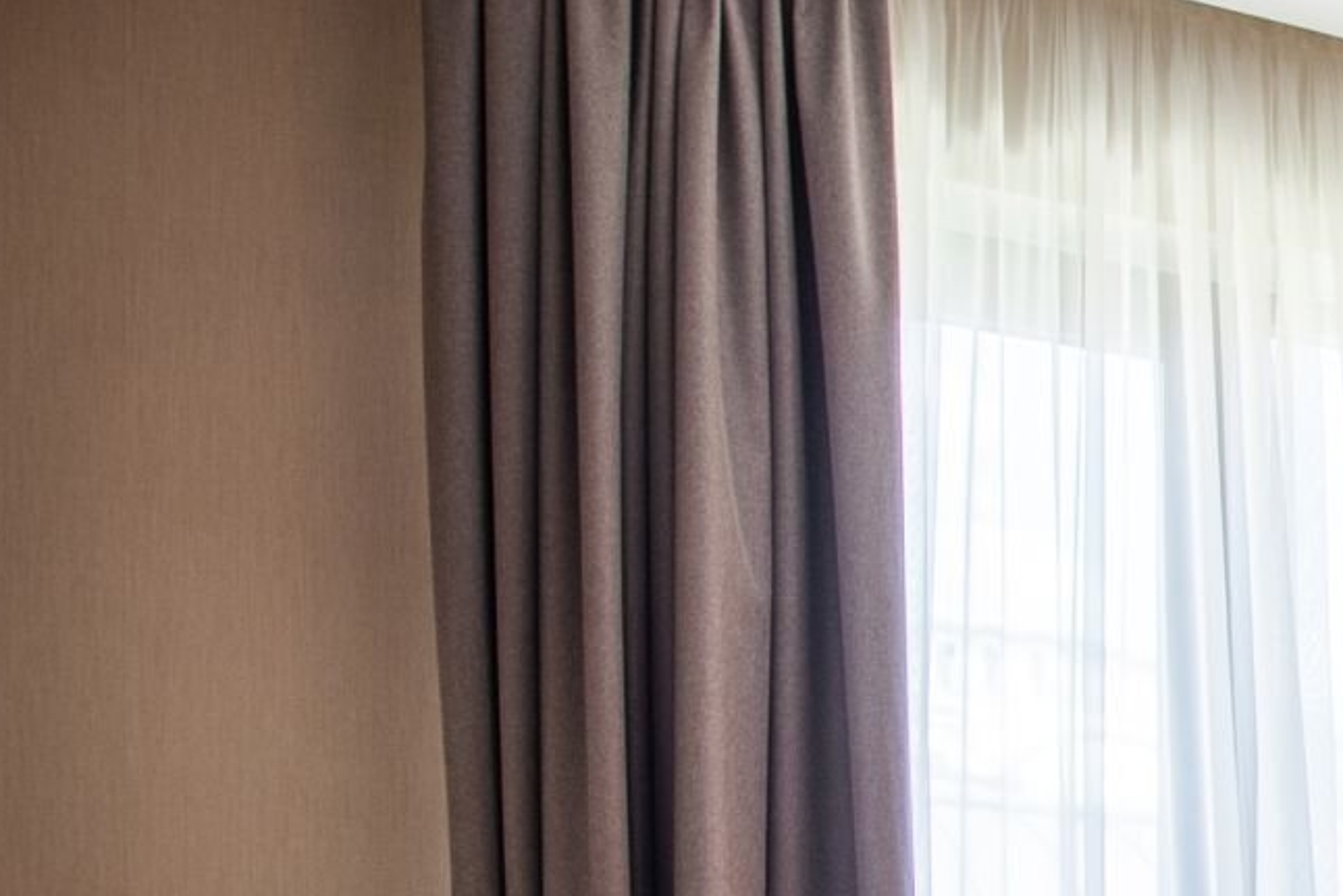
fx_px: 2425
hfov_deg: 22.8
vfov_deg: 19.3
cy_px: 1179
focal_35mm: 65
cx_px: 2193
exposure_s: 1/30
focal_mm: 14
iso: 200
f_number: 8
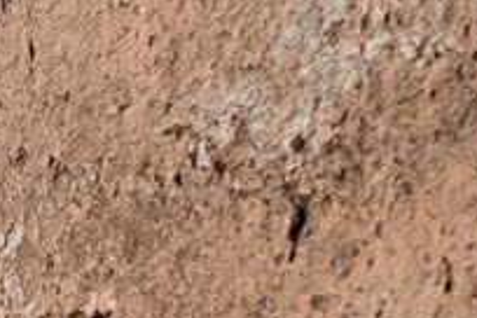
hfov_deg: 8.7
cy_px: 225
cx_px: -284
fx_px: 3034
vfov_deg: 6.0
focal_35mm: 229
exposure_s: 1/4700
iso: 200
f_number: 2.5
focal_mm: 23
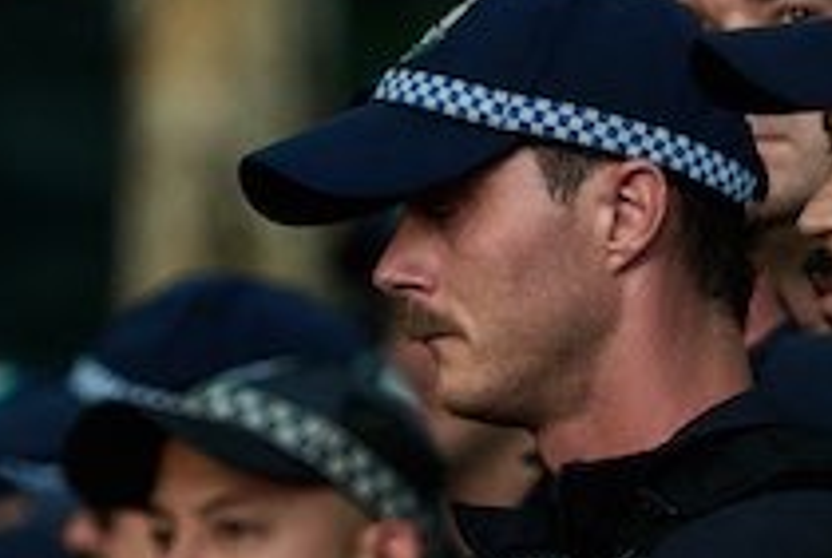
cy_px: 505
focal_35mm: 727
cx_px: 404
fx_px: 16837
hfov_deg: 2.8
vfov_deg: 1.9
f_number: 2.8
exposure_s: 1/800
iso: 3200
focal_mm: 170
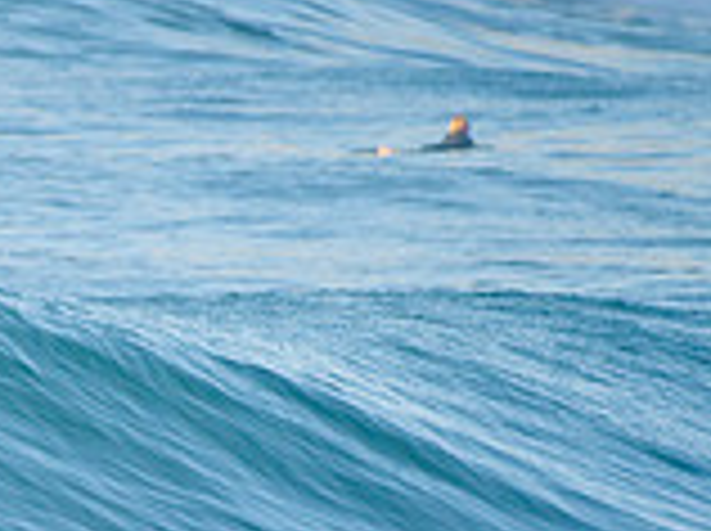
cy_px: 547
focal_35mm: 1770
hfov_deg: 1.1
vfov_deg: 0.8
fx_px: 36300
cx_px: -90
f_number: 5.6
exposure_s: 1/1600
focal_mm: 500
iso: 320
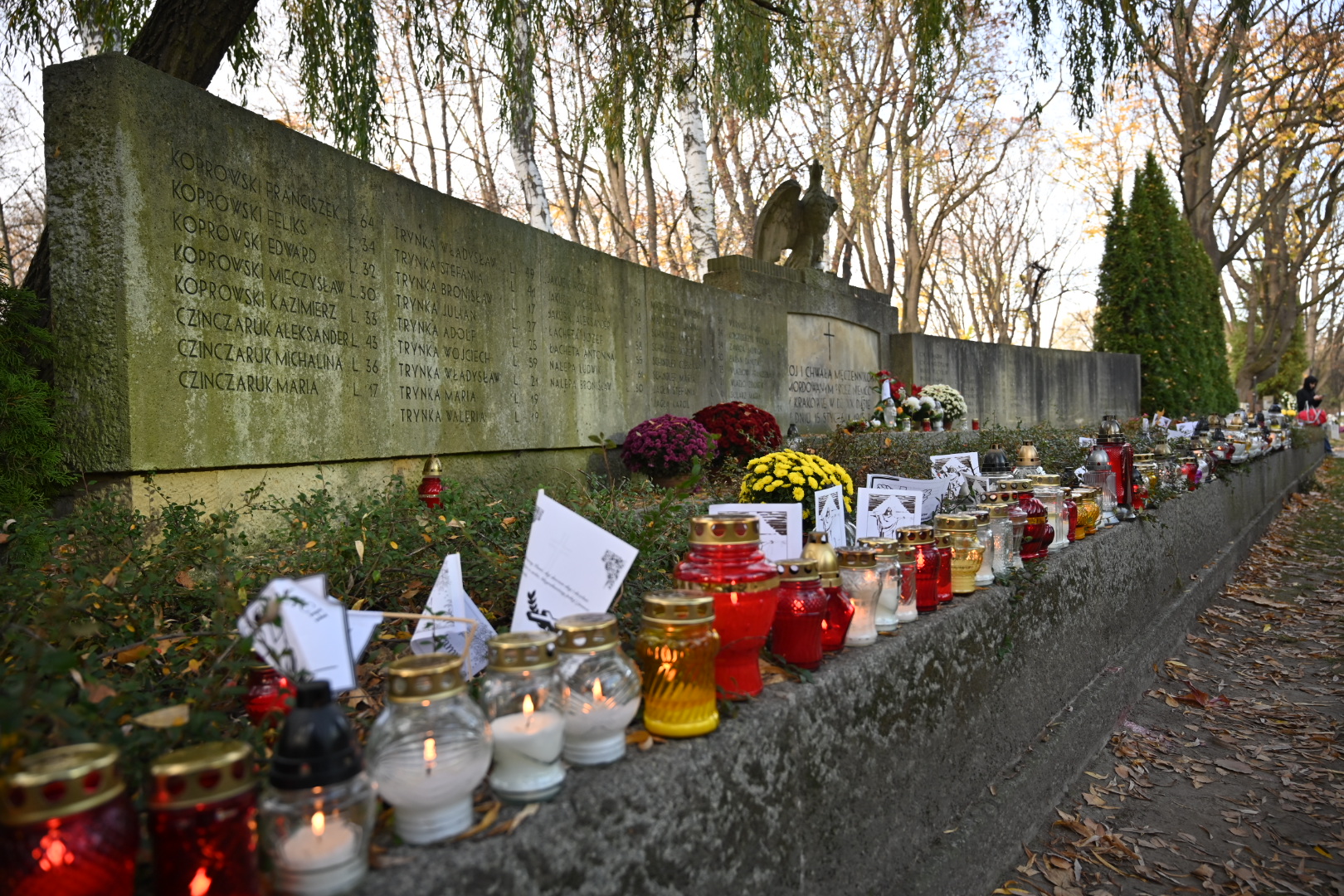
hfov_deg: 73.7
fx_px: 896
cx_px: 672
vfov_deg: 53.1
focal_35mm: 24
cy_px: 448
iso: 280
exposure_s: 1/250
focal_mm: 24
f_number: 4
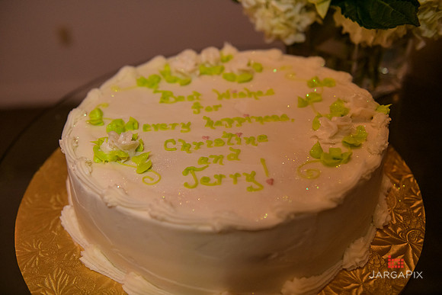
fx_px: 430
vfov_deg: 37.9
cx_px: 221
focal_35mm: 35
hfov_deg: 54.4
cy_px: 148
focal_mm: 35
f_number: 3.2
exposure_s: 1/125
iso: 1600
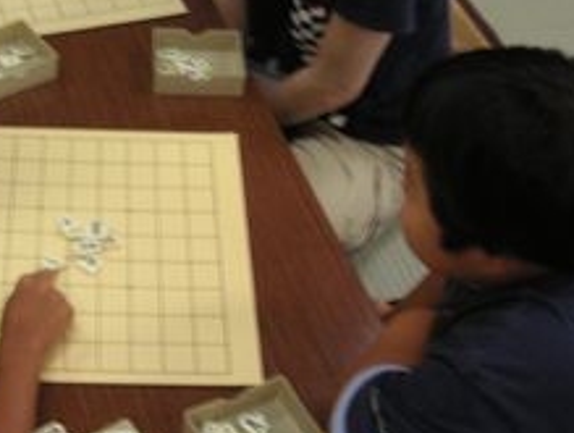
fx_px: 1262
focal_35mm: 76
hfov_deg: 25.1
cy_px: 115
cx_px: 89
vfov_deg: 19.3
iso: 100
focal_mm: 6.1
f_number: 2.8
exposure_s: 1/8
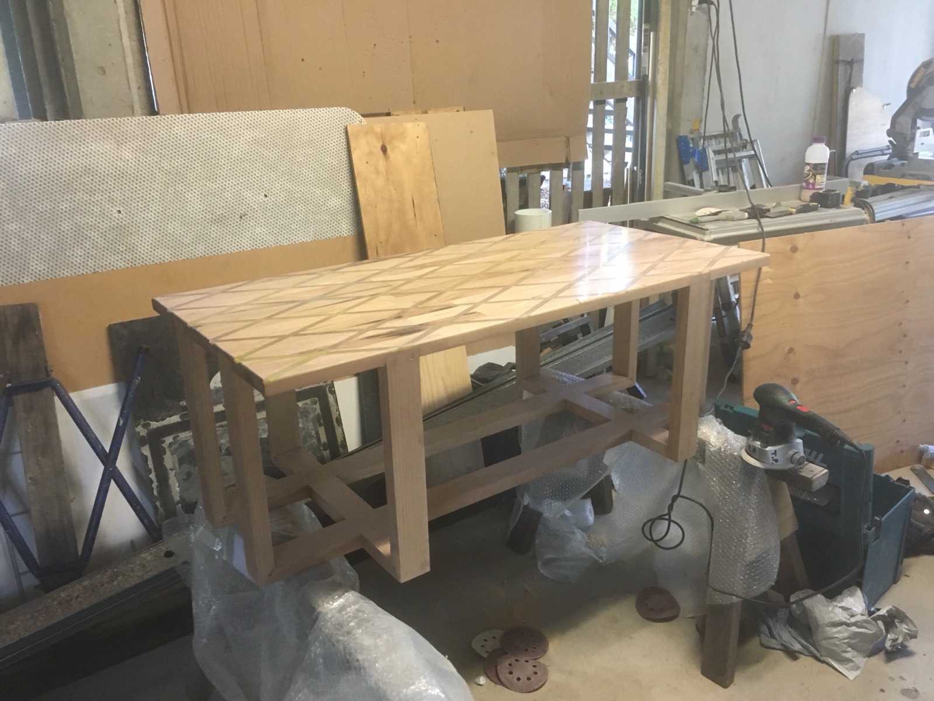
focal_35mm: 29
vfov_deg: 48.2
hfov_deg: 61.7
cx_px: 467
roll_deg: +1.5
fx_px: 782
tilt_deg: -18.6
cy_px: 350
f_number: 2.2
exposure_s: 1/20
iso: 200
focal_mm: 4.15
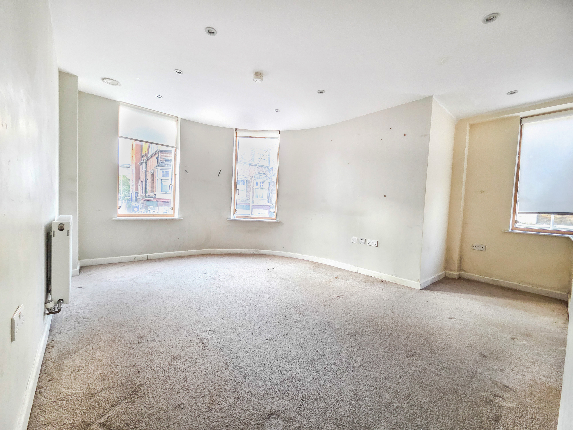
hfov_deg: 106.2
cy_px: 215
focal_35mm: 13
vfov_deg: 89.9
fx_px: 215
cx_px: 286
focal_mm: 2.2
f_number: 2.2
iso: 160
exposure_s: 1/50
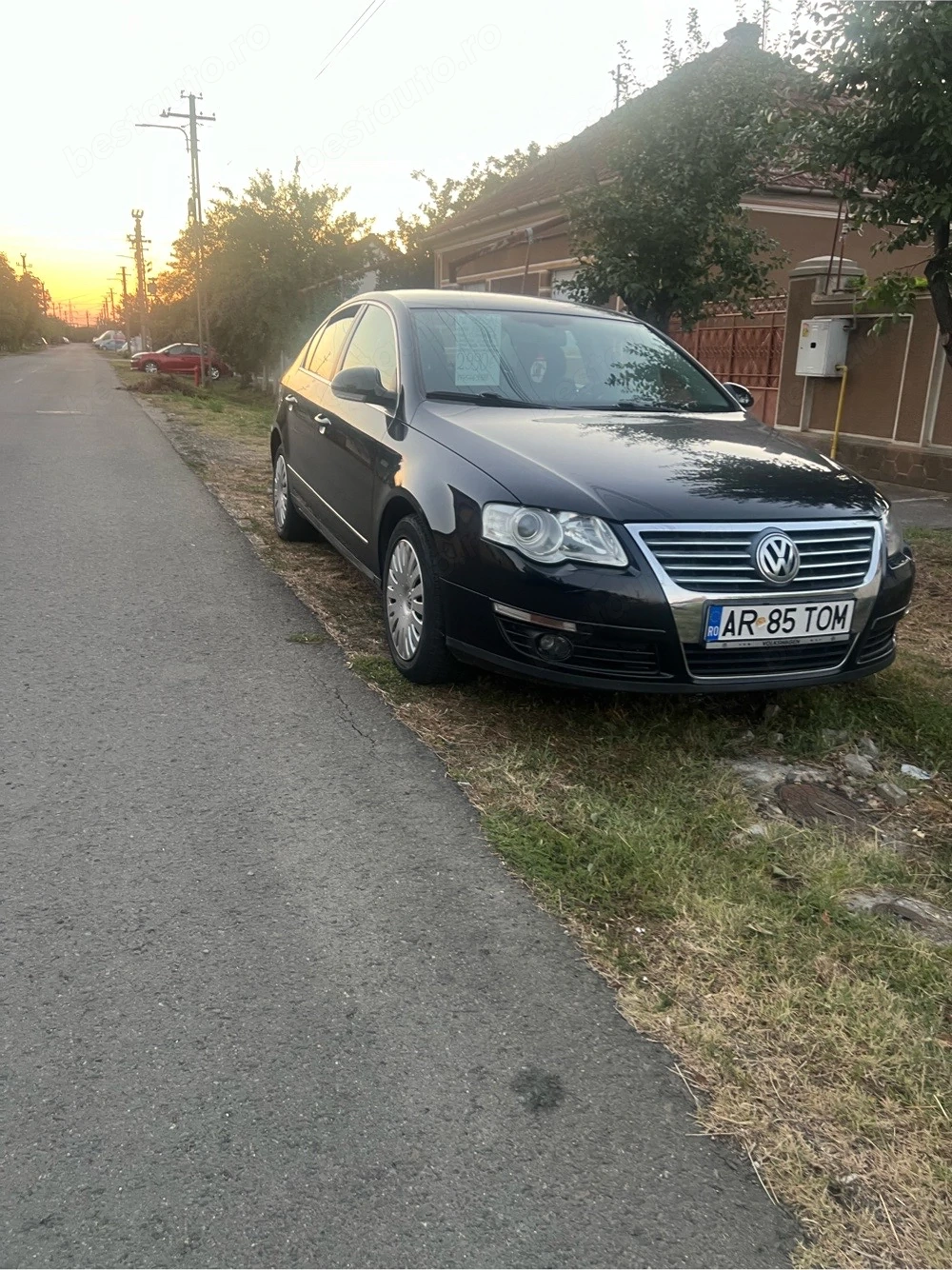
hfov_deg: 53.0
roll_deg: -1.6
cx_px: 476
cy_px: 635
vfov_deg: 67.3
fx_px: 954
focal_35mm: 26
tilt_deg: -15.0
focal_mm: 5.7
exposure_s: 1/76
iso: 125
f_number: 1.5
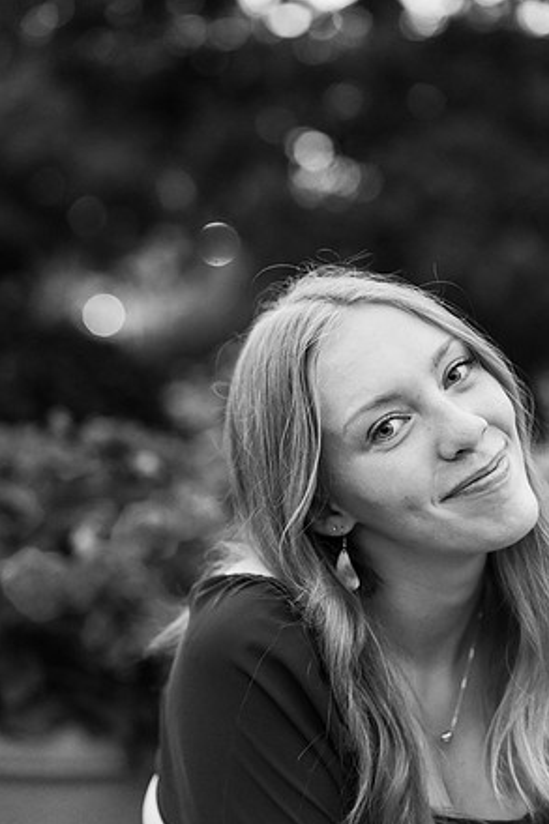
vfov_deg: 23.4
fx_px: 1992
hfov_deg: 15.7
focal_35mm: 87
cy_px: 406
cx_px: 279
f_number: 3.2
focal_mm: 85
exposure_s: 1/400
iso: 4000
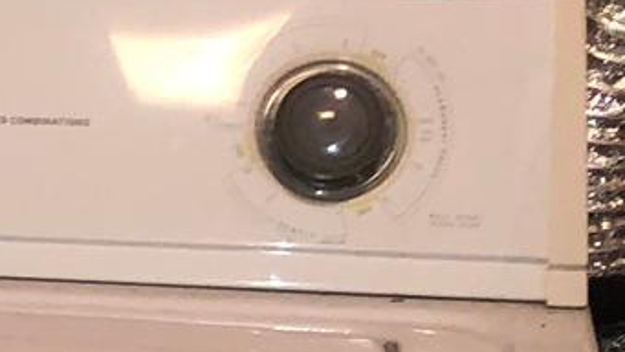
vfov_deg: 6.6
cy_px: 97
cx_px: -746
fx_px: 3033
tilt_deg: -14.2
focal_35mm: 183
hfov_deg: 10.5
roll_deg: +2.6
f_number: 1.8
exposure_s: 1/15
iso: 100
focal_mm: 3.99
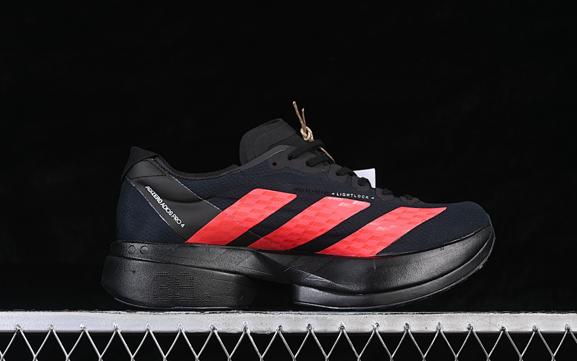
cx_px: 290
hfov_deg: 26.8
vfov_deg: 16.9
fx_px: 1211
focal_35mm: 77
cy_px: 191
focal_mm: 50
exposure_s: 1/60
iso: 160
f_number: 6.3
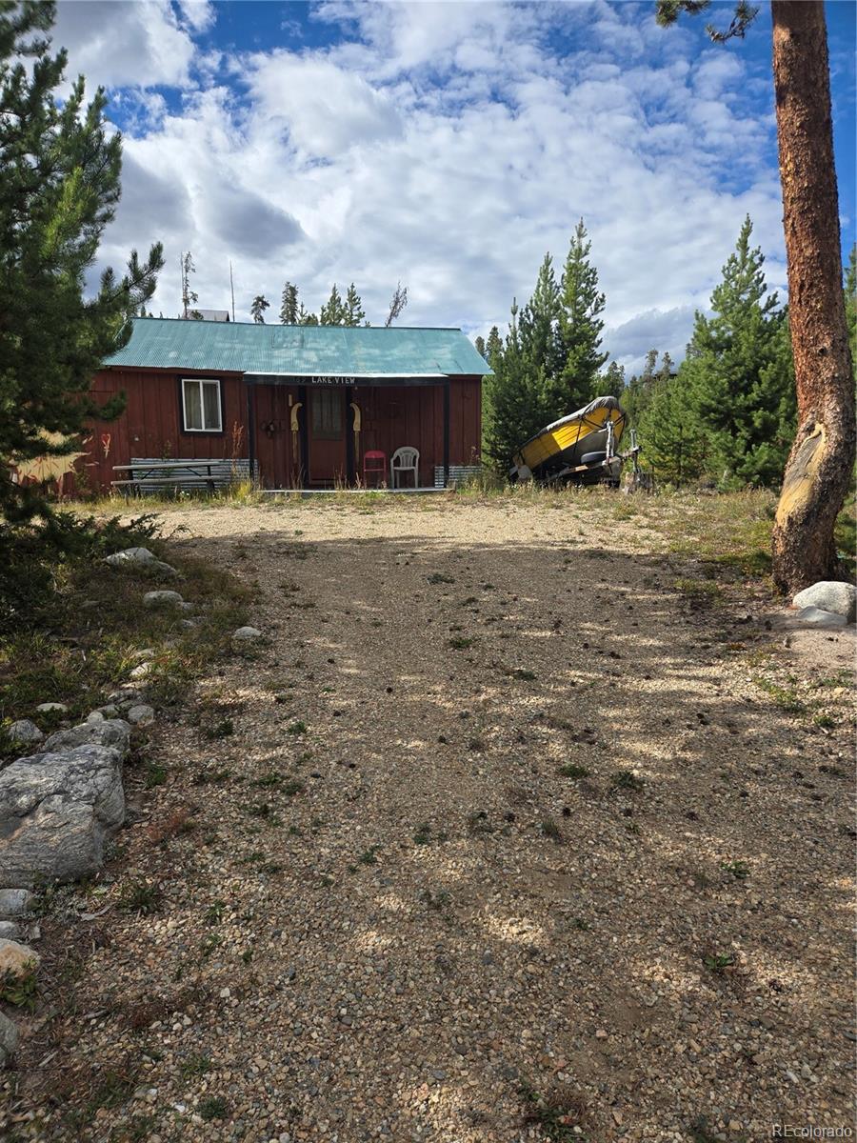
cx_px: 428
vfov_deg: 73.9
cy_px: 572
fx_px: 759
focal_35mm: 23
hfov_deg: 58.9
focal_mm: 5.4
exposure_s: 1/1619
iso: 25
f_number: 1.8
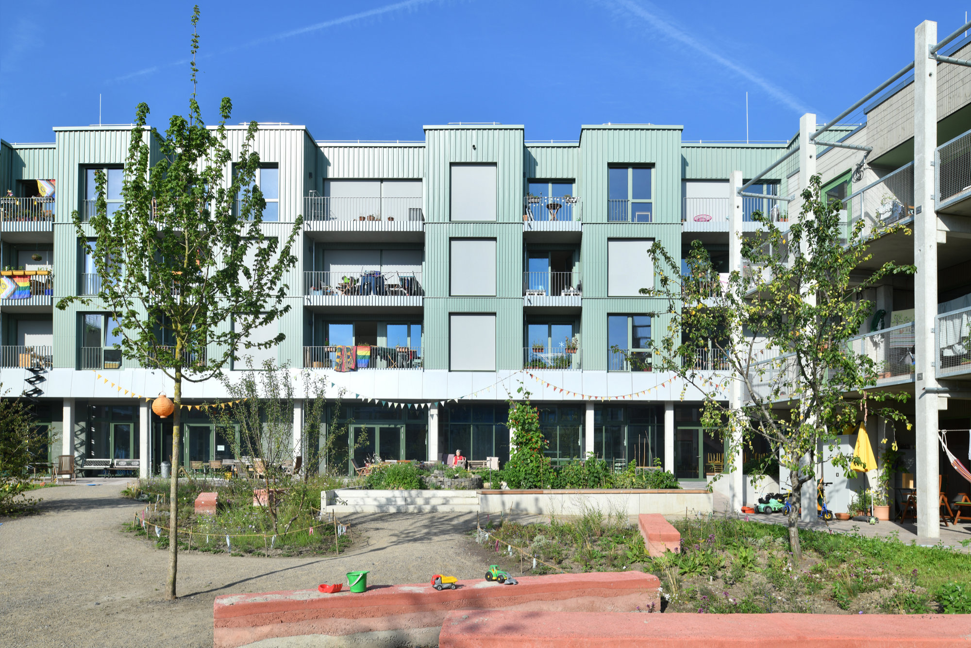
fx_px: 647
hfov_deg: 73.7
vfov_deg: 53.1
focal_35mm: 24
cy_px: 324
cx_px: 486
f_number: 11
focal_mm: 24
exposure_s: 1/125
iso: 100
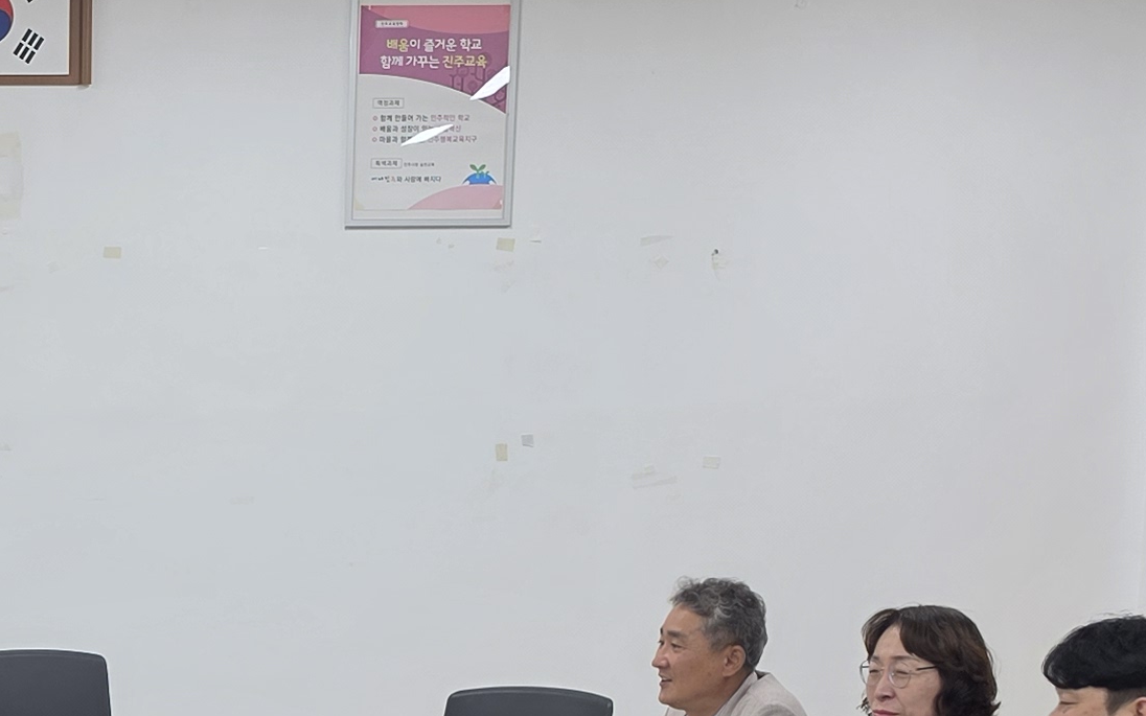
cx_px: -52
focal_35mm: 89
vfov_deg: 14.0
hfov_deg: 22.2
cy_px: 986
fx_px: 2780
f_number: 1.4
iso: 64
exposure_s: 1/120
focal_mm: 6.5
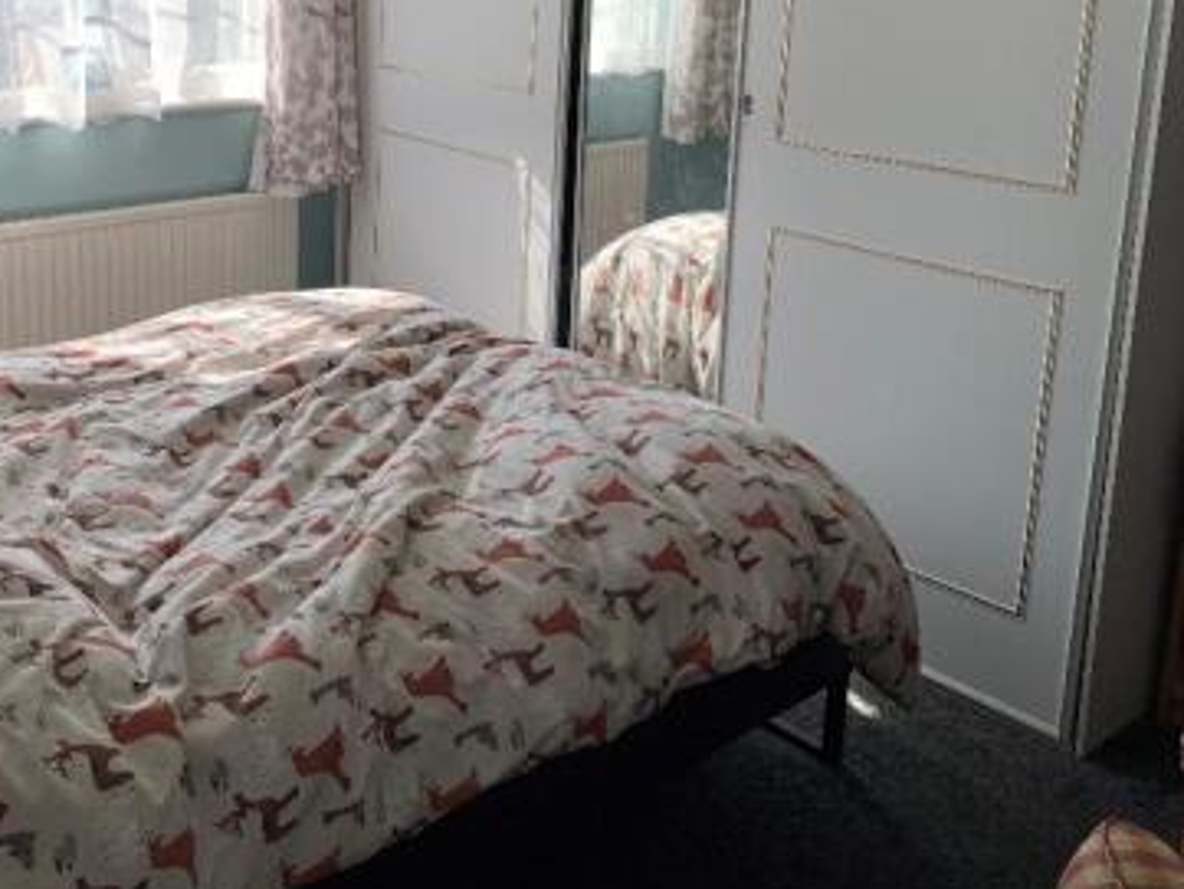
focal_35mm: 42
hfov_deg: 44.5
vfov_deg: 33.7
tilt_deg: -11.1
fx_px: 1437
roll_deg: -0.8
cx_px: 461
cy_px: 235
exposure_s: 1/175
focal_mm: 4.25
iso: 25
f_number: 1.8
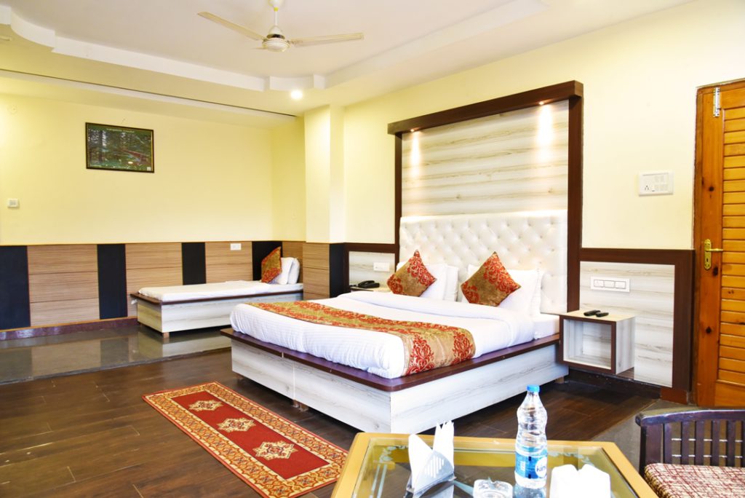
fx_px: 497
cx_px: 372
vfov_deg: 53.2
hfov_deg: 73.7
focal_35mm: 24
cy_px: 249
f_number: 10
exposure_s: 1/6
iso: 1250
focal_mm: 24
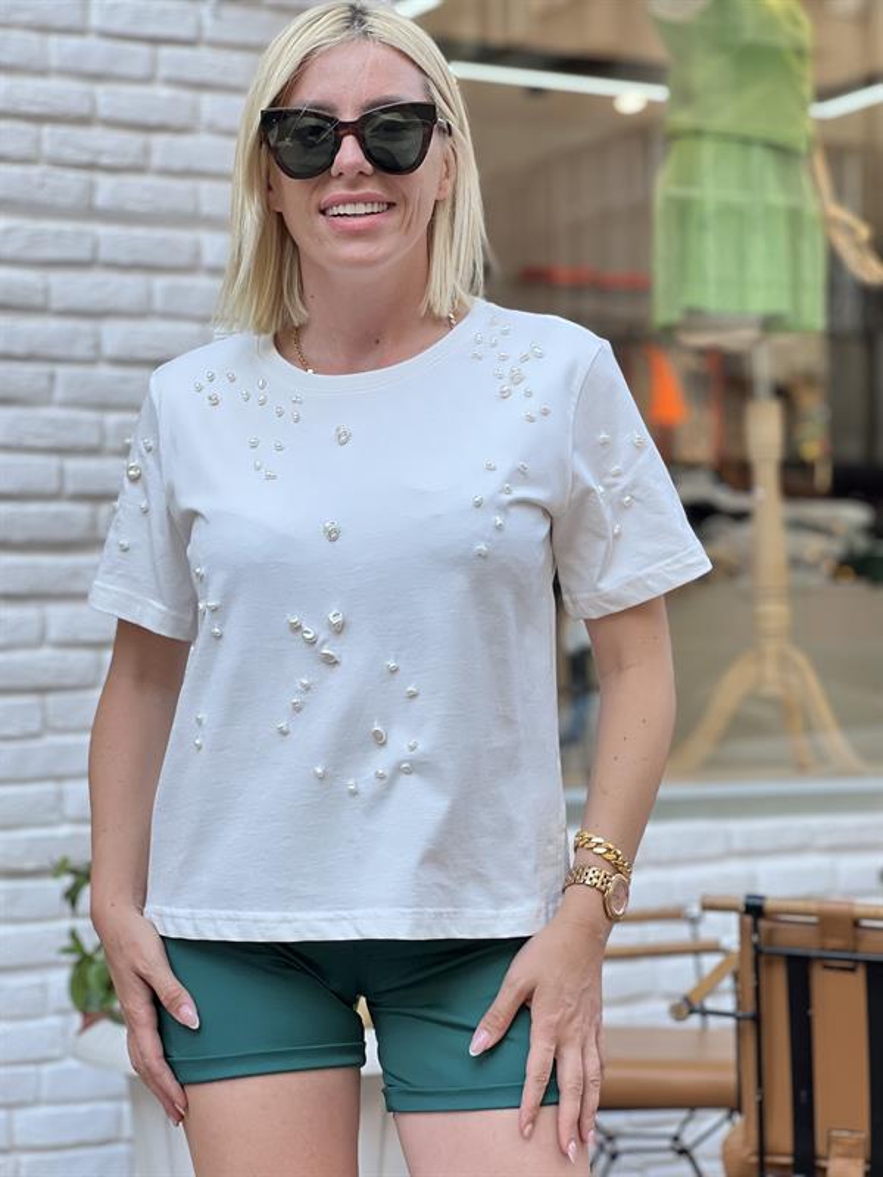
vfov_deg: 25.3
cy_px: 588
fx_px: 2619
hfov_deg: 19.1
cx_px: 442
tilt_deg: +3.8
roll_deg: +0.2
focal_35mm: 77
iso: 40
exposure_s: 1/121
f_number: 2.8
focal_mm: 9
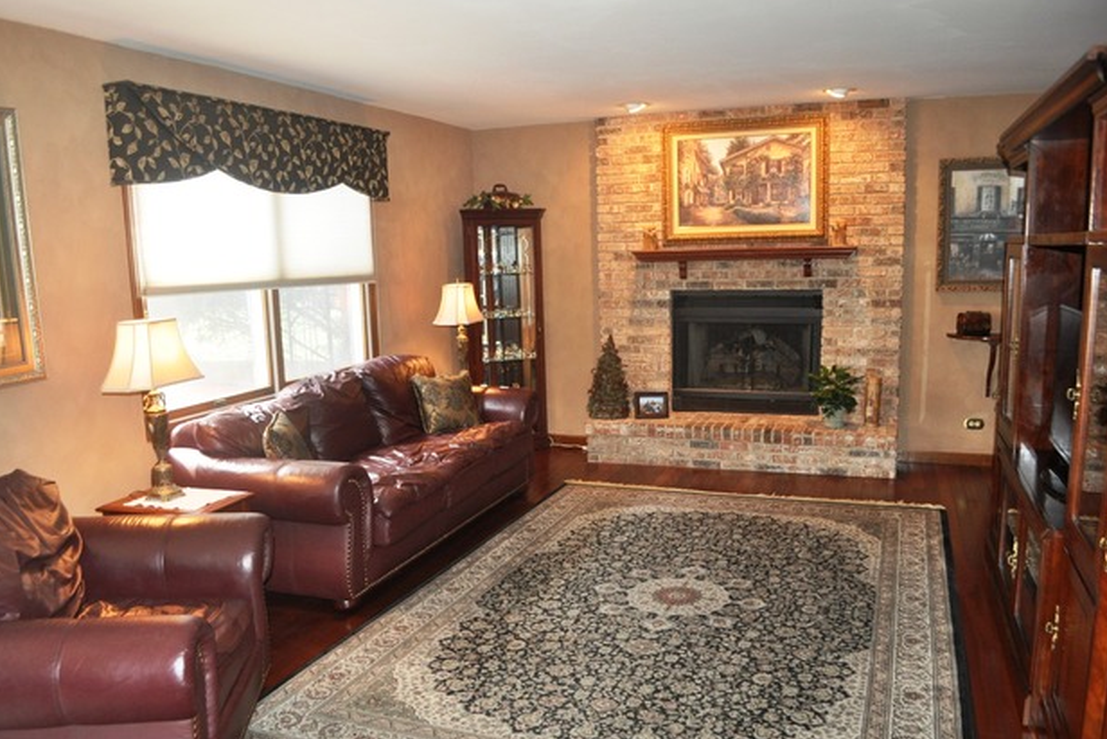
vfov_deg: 46.4
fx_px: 861
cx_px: 536
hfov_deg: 65.4
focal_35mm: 28
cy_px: 377
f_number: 3.5
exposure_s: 1/60
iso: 800
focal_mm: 18
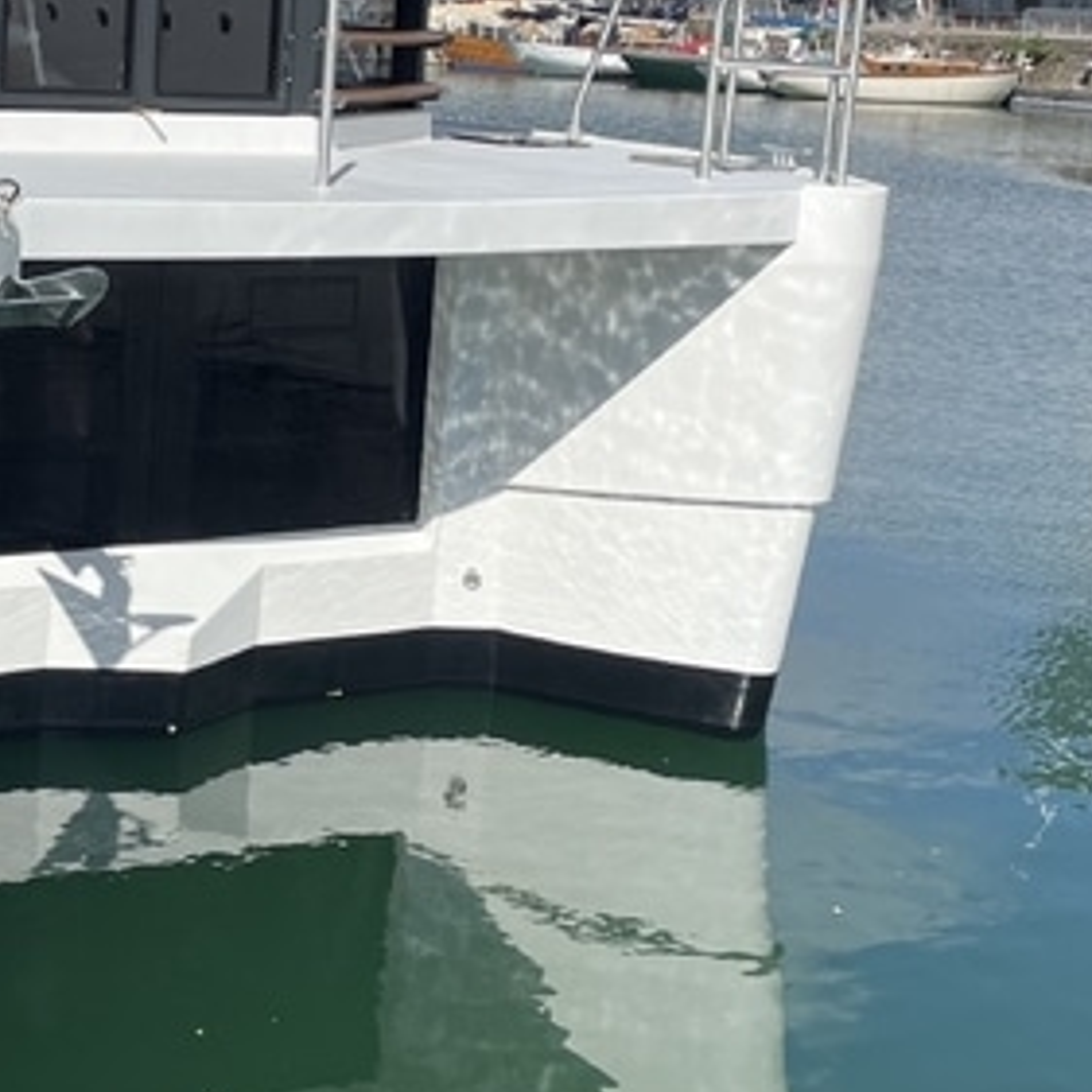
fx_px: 1606
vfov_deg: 37.5
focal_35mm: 45
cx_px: 58
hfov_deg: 34.8
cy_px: 455
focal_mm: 4.2
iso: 32
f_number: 1.6
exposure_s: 1/6494
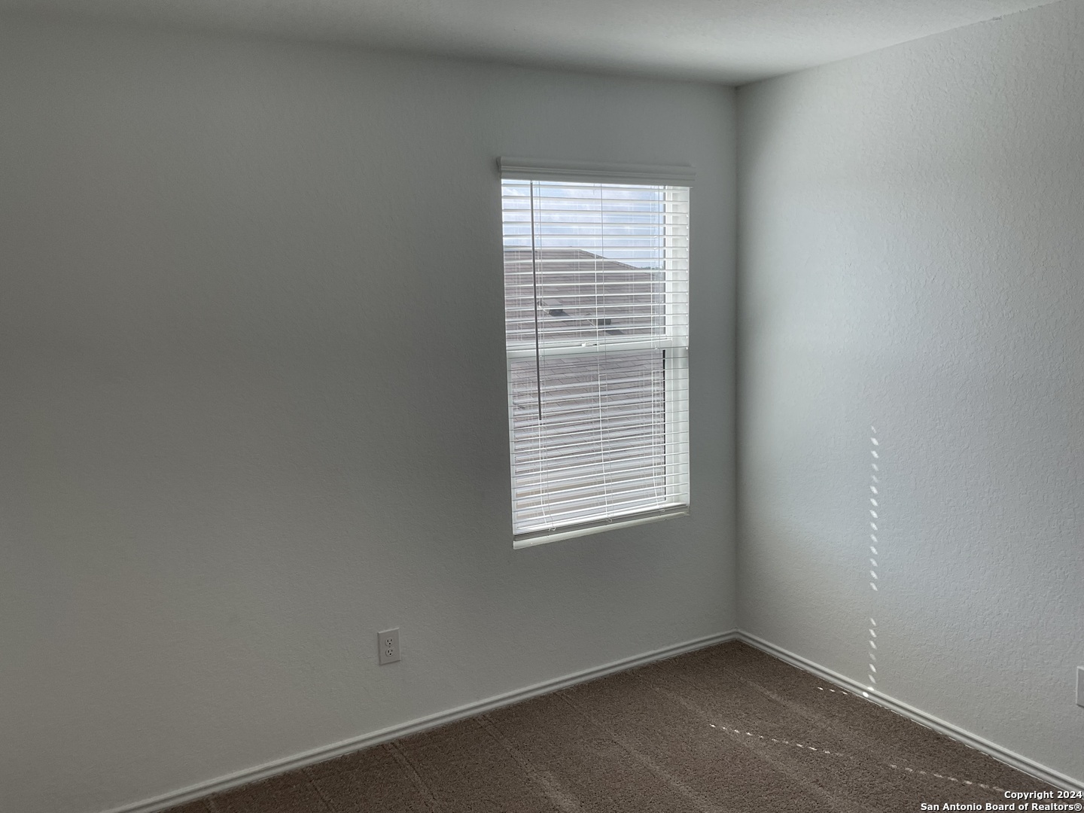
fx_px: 908
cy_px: 406
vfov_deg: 48.2
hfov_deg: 61.7
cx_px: 542
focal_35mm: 29
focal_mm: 3
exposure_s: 1/342
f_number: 1.8
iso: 16
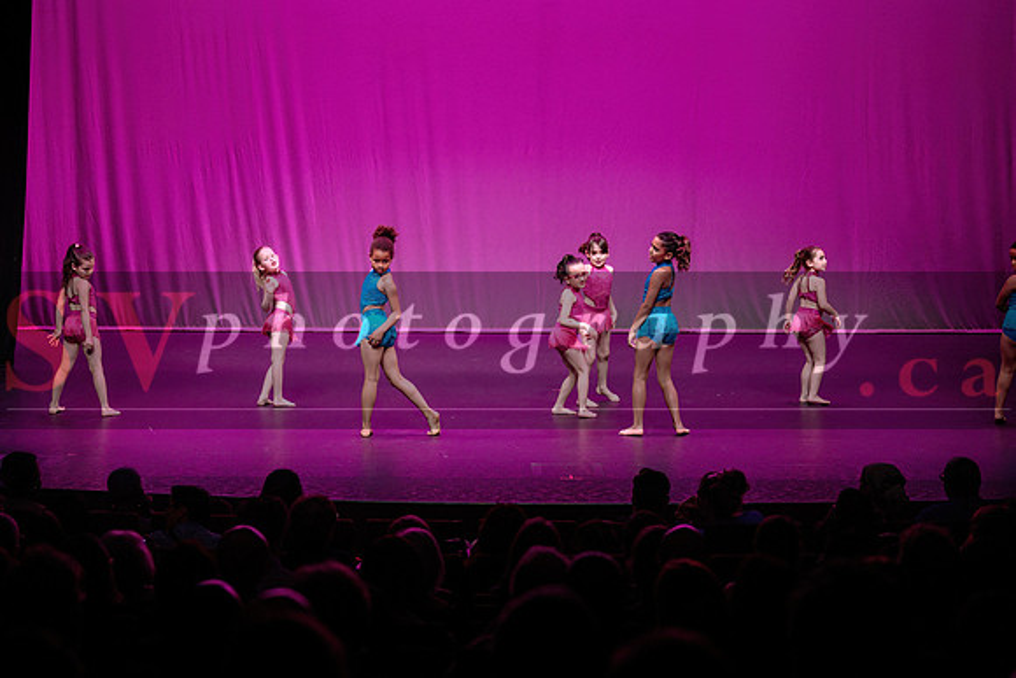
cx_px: 408
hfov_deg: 24.2
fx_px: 2363
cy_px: 273
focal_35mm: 84
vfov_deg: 16.3
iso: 1250
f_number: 2.8
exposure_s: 1/250
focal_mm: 70
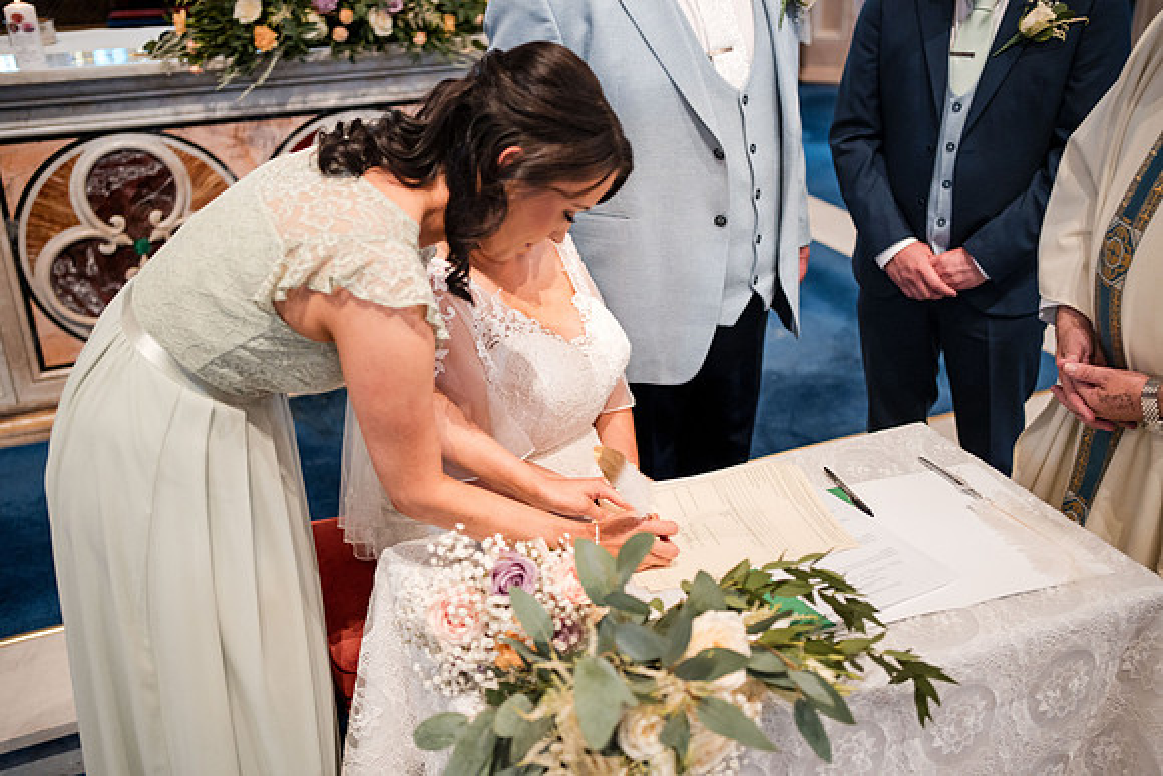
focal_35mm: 35
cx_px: 582
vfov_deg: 37.9
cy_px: 388
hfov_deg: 54.4
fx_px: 1131
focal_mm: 35
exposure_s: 1/250
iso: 2000
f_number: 2.2
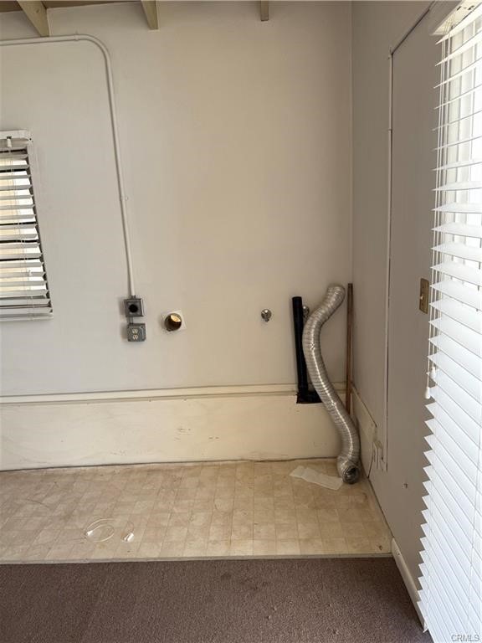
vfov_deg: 71.6
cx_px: 241
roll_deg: +5.6
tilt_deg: -10.6
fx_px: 446
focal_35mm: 24
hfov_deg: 56.8
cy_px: 322
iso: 64
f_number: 1.78
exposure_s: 1/173
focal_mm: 6.76
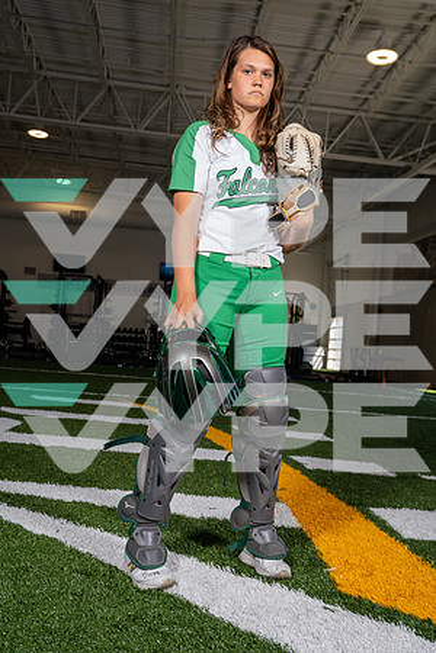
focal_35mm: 39
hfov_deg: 34.2
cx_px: 218
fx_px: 708
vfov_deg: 49.6
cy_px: 326
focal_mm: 39
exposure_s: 1/200
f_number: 5.6
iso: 200
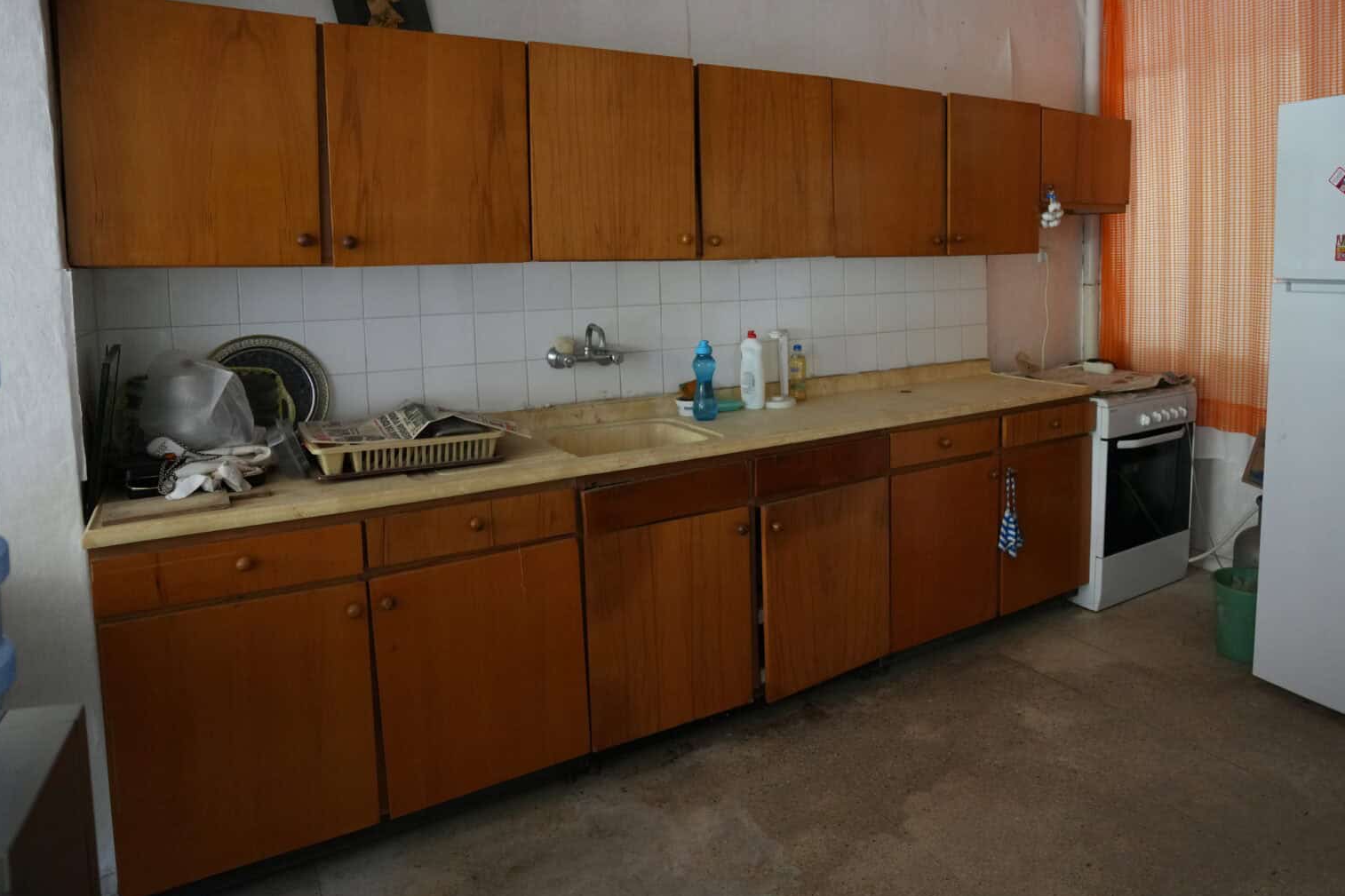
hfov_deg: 75.3
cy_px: 335
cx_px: 805
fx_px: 859
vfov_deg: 54.5
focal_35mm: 23
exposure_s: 1/160
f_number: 2.8
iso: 3200
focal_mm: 17
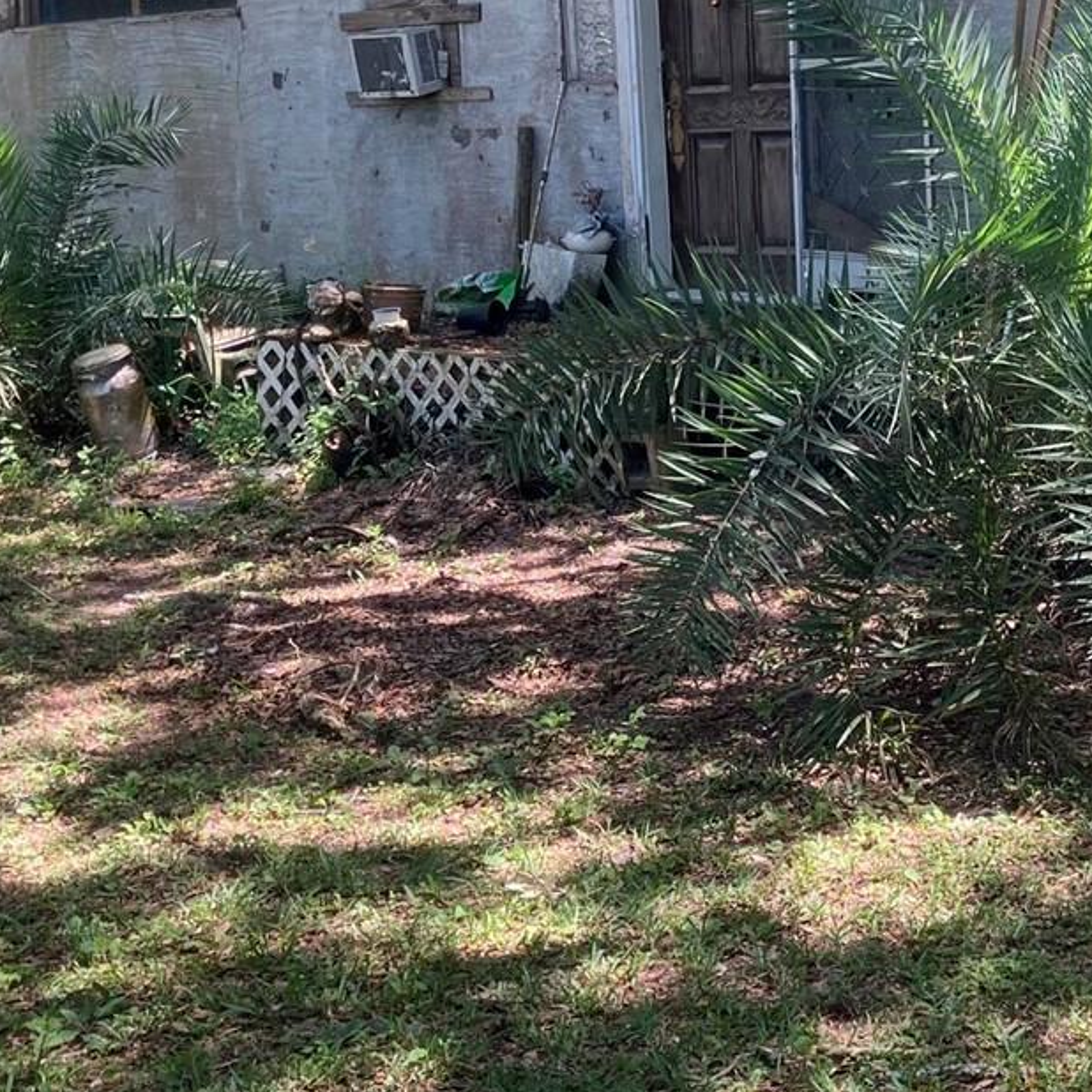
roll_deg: +1.9
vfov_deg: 26.4
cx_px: 842
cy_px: 208
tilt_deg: -2.2
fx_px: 2284
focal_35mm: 64
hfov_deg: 26.5
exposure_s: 1/149
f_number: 1.8
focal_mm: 3.99
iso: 32
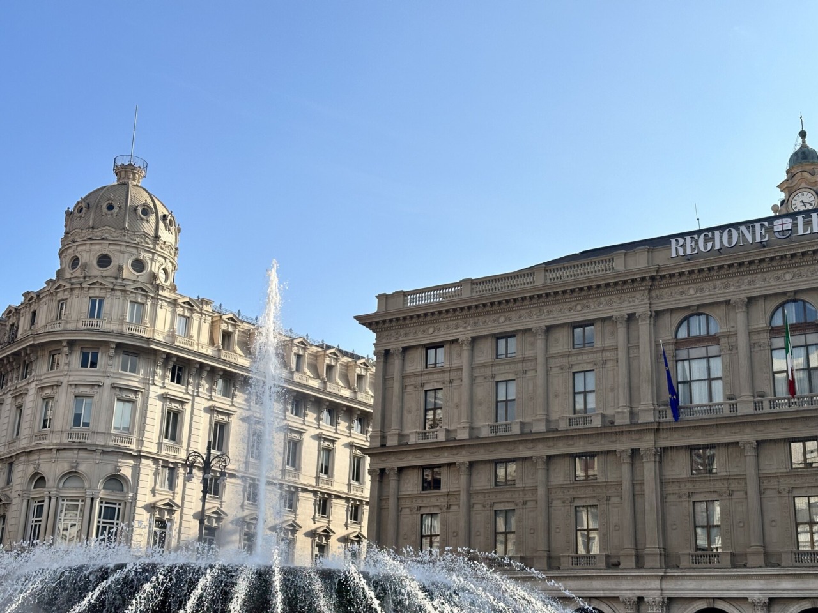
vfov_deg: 30.3
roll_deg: -2.2
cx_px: 409
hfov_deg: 39.7
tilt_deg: +17.5
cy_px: 306
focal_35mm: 48
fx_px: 1134
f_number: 1.78
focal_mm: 6.86
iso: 64
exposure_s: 1/4367
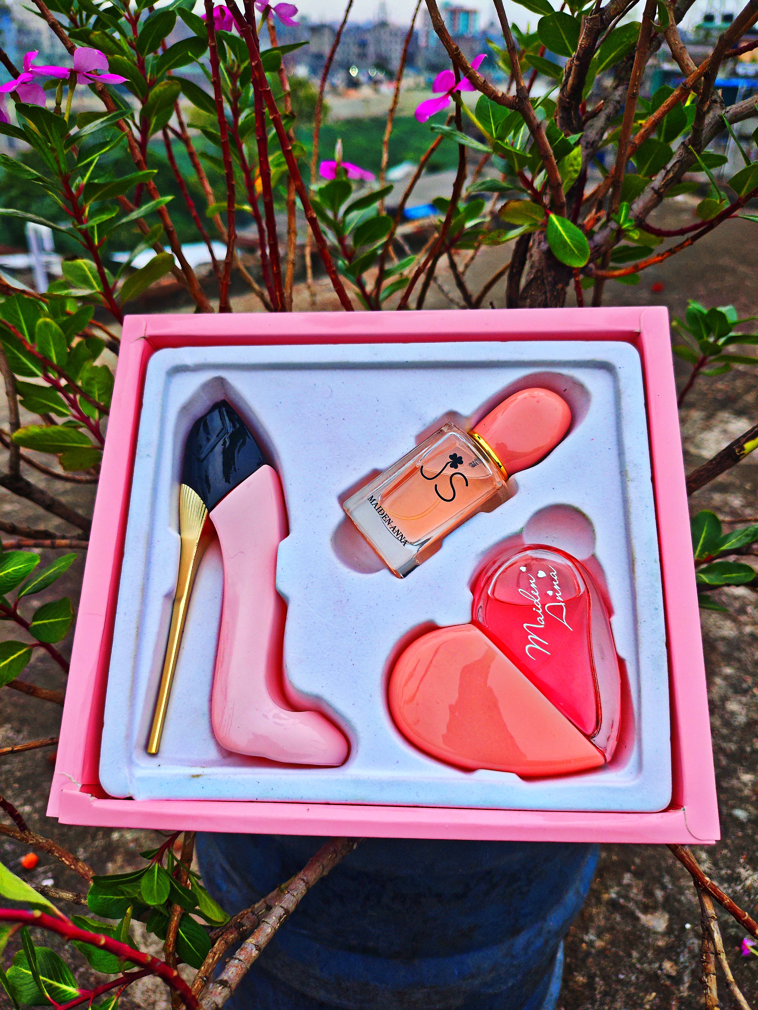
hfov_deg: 53.1
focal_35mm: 26
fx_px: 759
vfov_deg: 67.3
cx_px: 379
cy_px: 505
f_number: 1.5
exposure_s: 1/200
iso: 200
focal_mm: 4.94
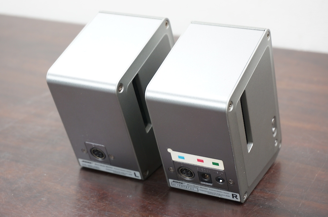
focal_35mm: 74
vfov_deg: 18.5
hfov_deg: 27.6
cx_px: 164
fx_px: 669
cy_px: 108
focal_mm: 49
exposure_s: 1/6
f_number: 6.3
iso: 200
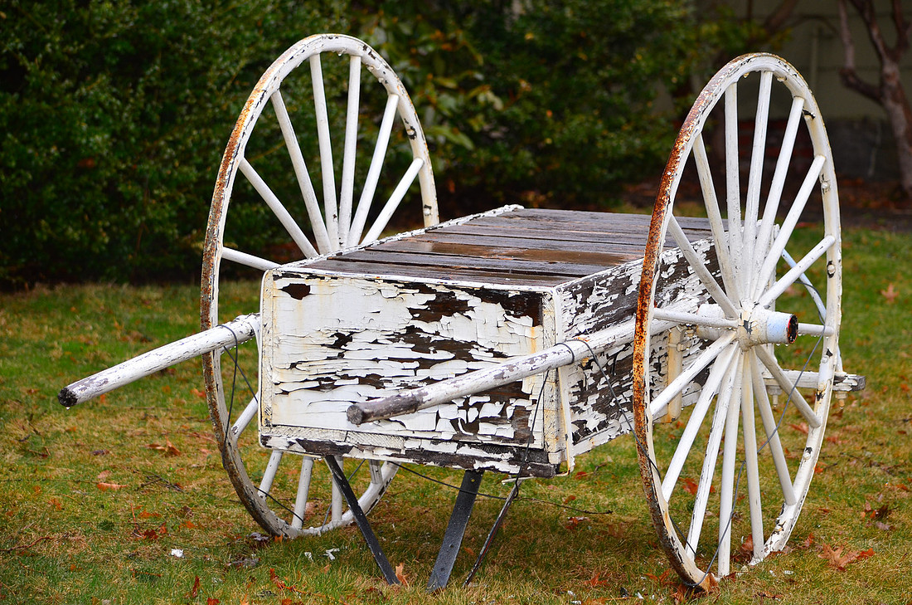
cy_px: 302
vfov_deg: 10.6
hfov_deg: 15.9
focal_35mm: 129
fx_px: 3262
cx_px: 456
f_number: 4.5
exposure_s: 1/30
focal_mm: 86
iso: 360
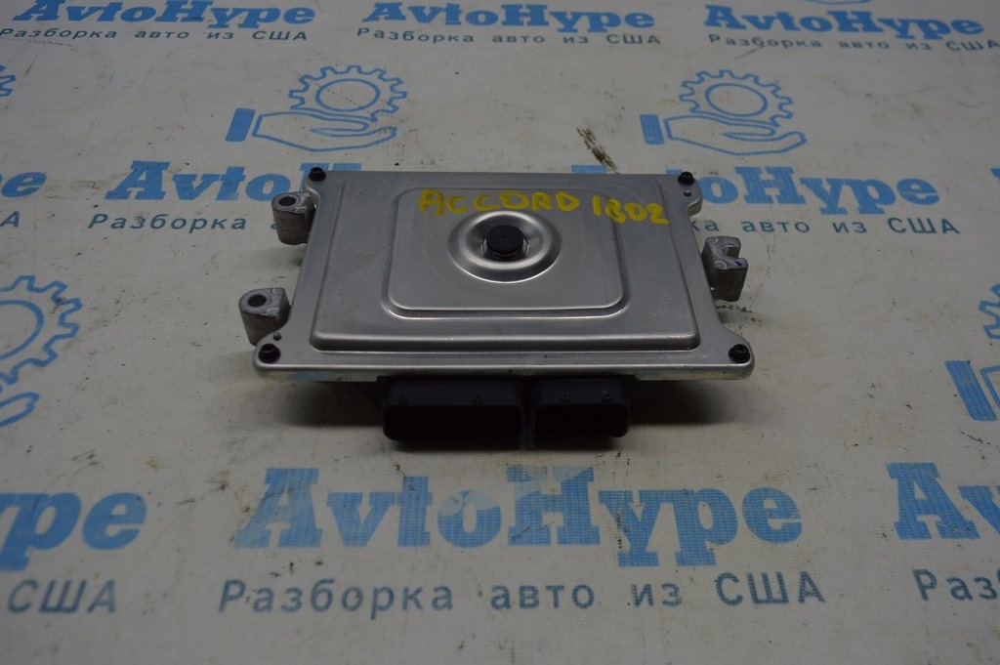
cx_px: 500
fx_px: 833
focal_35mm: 30
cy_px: 332
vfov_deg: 43.5
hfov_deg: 62.0
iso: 400
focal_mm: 20
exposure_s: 1/125
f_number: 5.6
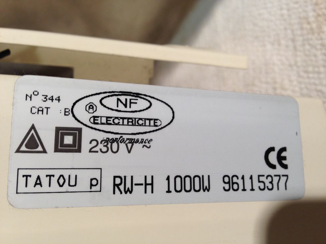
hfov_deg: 55.4
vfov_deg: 42.9
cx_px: 163
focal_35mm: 33
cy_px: 122
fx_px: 311
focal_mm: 4.12
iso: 50
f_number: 2.4
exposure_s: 1/30
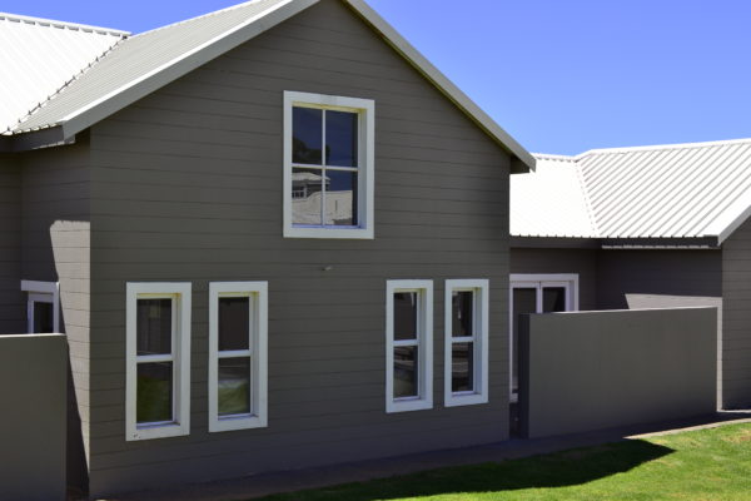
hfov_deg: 36.9
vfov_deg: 25.1
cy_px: 250
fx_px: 1126
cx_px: 376
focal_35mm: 54
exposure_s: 1/320
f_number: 8
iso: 200
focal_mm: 36
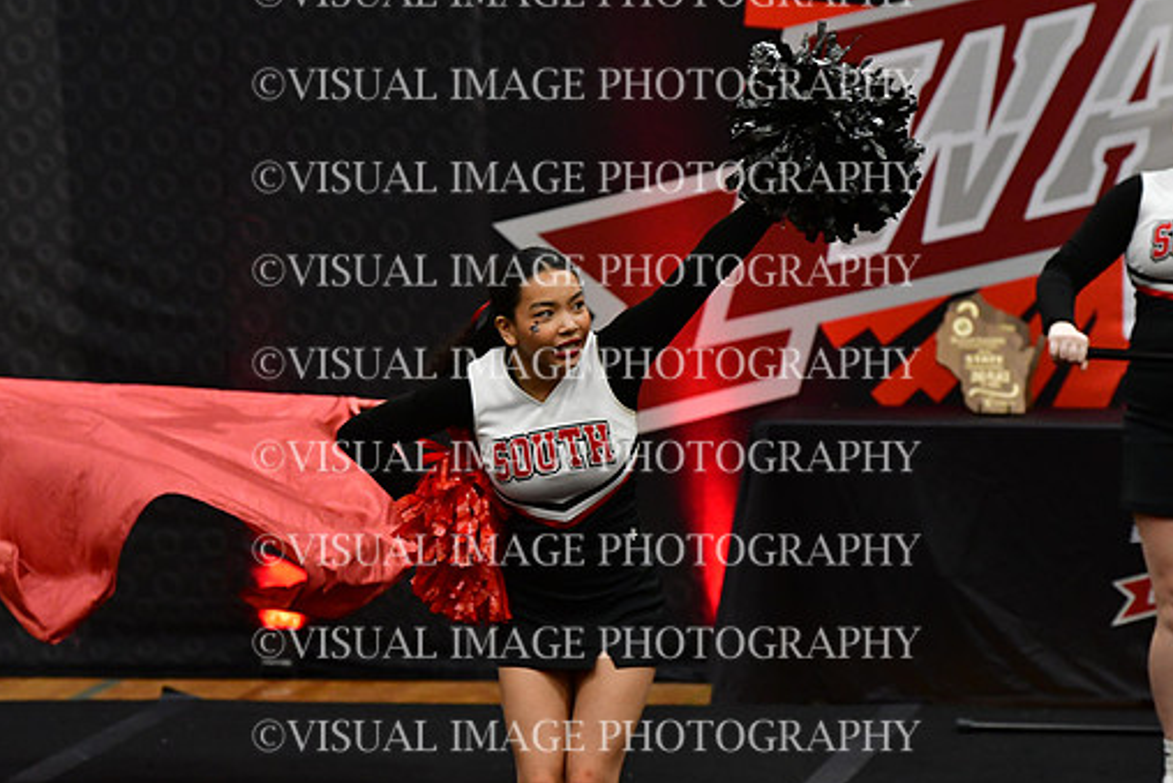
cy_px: 410
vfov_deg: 4.5
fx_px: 10038
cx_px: 586
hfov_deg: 6.7
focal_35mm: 308
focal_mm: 180
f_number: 4
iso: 4000
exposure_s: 1/500
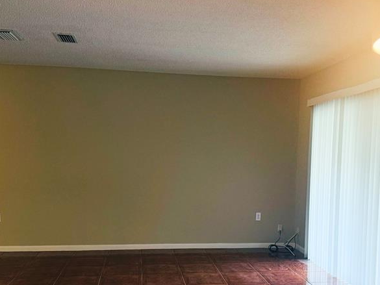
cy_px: 194
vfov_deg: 34.0
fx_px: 461
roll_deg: -1.7
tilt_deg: -3.4
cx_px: 207
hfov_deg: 44.7
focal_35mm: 42
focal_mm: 6.76
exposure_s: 1/120
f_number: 1.78
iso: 200
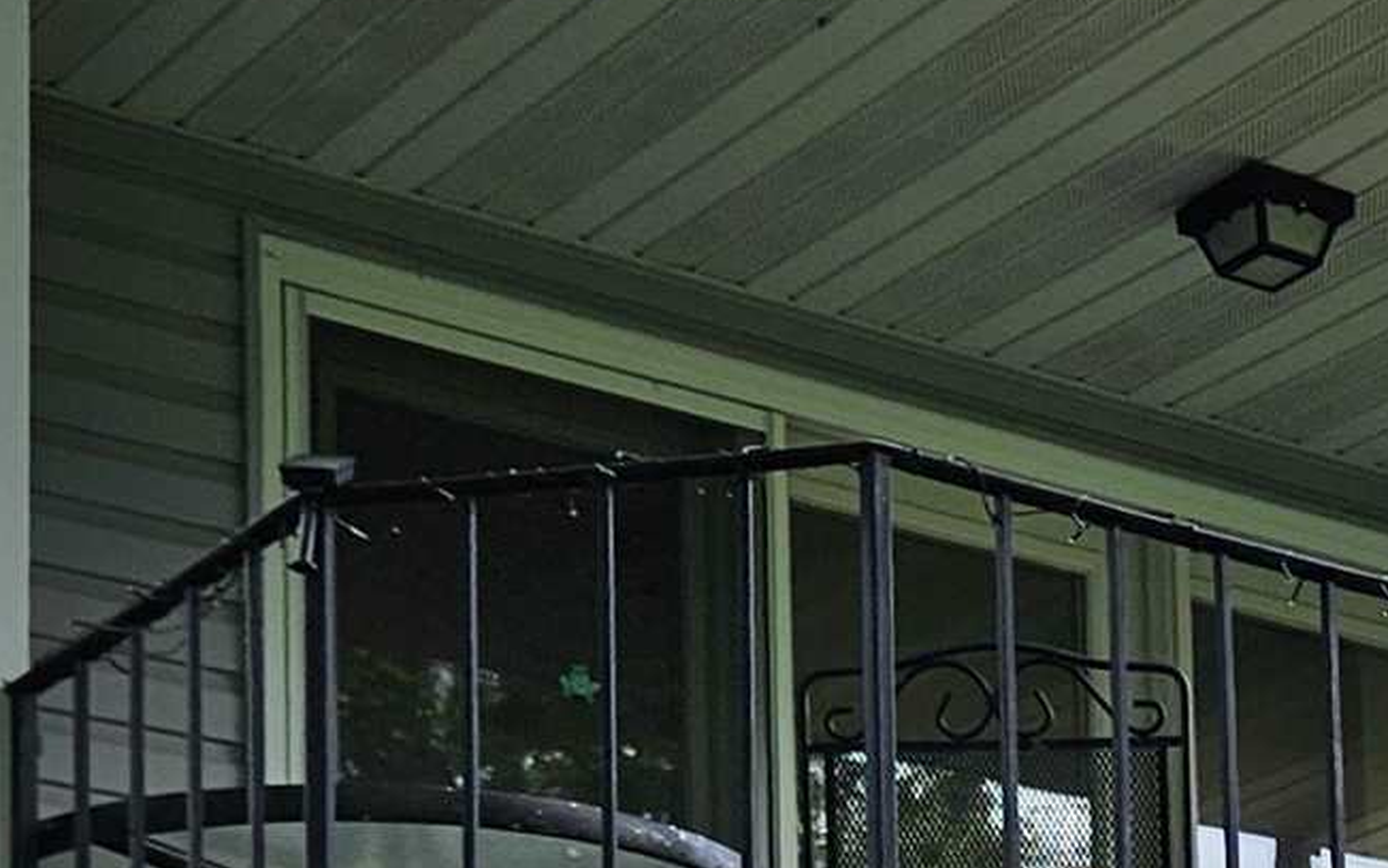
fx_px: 4351
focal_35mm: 115
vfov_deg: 10.7
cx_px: 1309
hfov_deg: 17.8
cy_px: 1572
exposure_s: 1/516
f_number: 1.8
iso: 25
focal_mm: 5.4
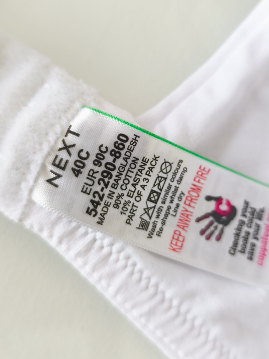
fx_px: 425
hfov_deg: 35.1
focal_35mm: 41
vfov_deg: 45.7
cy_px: 163
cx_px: 143
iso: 50
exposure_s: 1/40
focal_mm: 6.14
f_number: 1.65
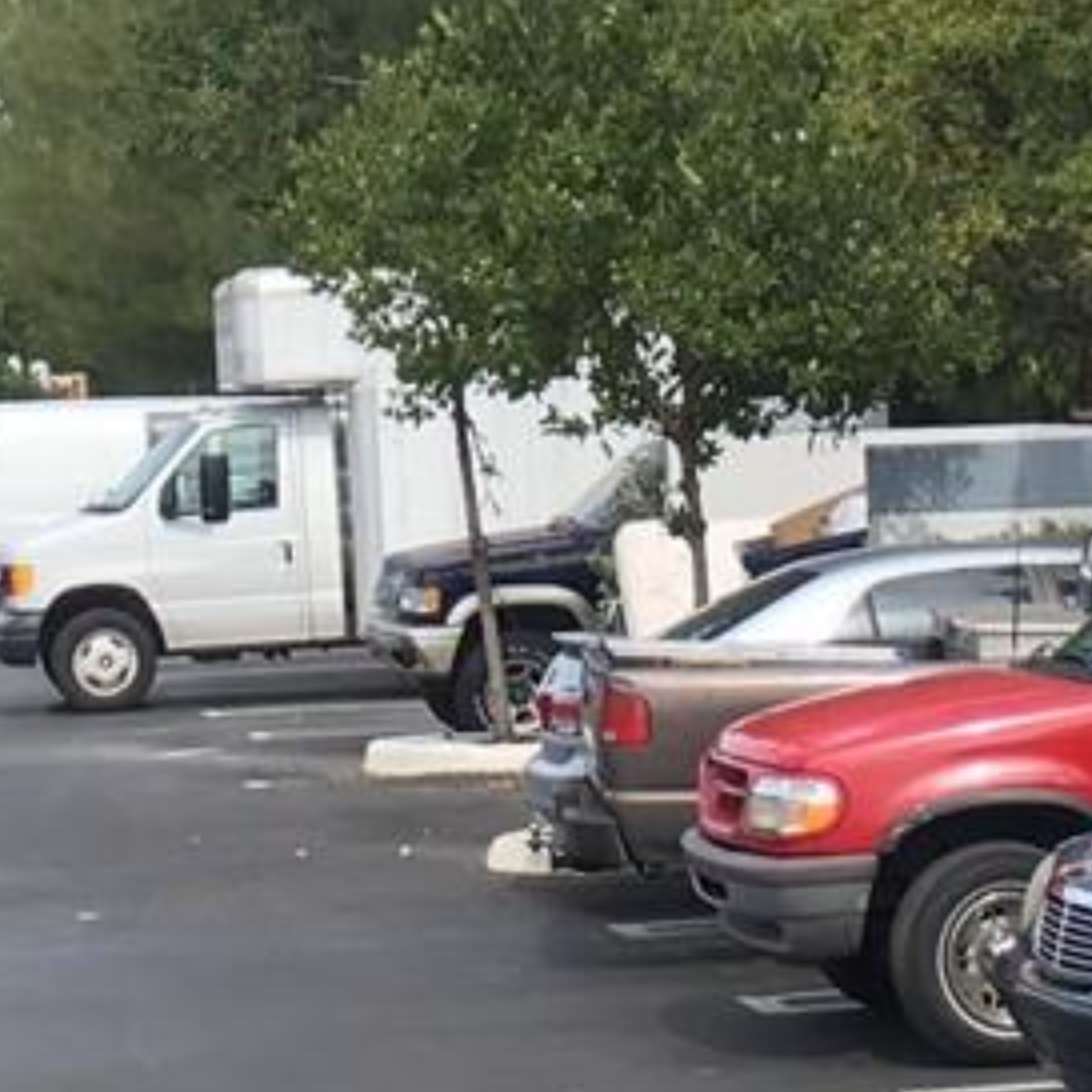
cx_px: 360
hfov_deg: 11.6
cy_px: -388
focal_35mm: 150
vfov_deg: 11.3
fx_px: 5354
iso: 25
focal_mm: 4.15
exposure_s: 1/472
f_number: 2.2
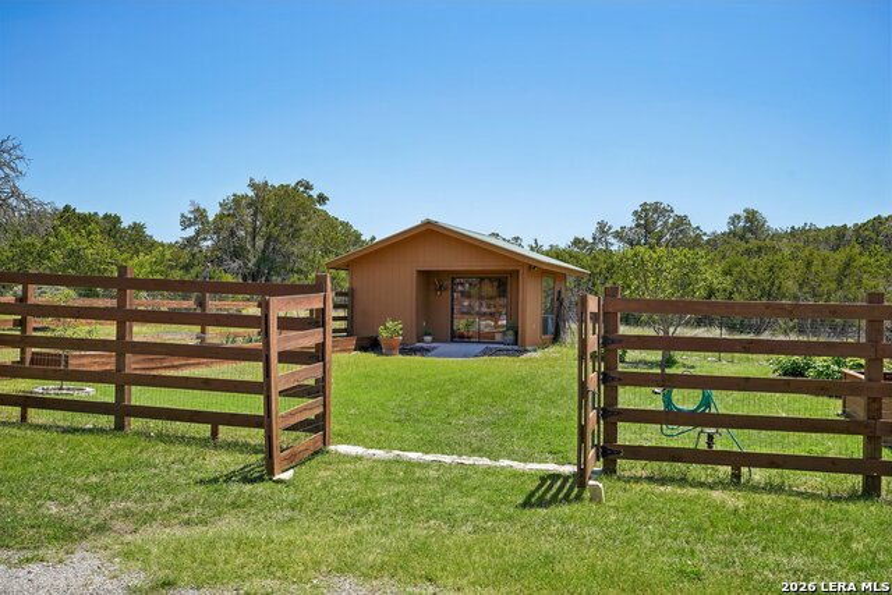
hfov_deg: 57.2
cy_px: 298
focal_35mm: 33
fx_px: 818
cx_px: 446
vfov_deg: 40.0
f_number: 8
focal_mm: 33
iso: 100
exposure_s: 1/250
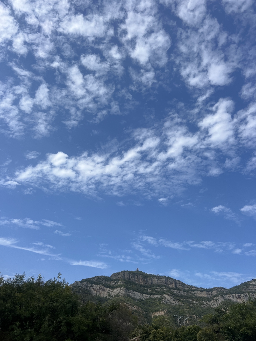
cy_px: 170
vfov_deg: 67.3
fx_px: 256
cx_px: 128
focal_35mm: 26
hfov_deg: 53.1
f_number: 1.5
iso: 50
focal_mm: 5.7
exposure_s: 1/5076
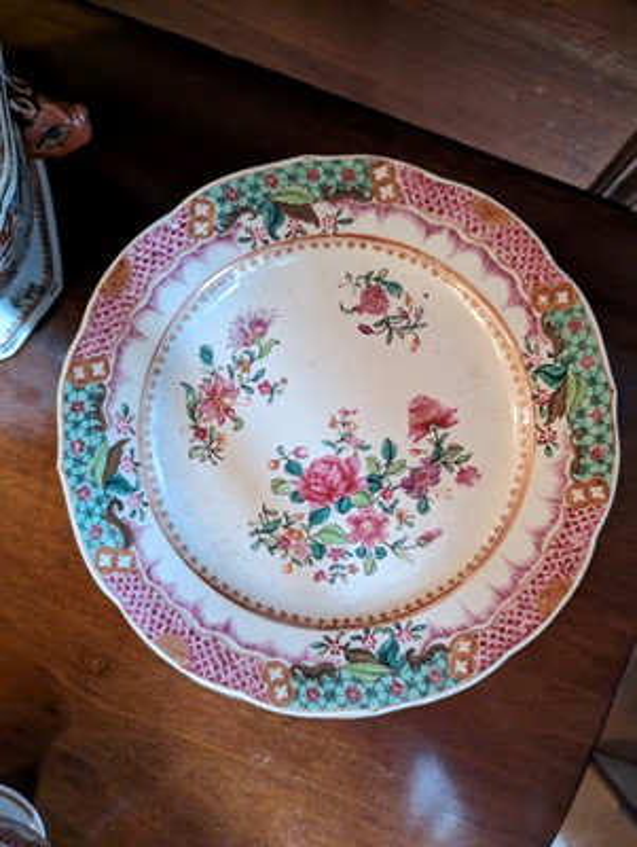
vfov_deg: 71.5
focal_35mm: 24
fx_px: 588
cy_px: 424
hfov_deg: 56.9
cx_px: 318
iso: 3421
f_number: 1.85
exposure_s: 1/33.3
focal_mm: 6.81
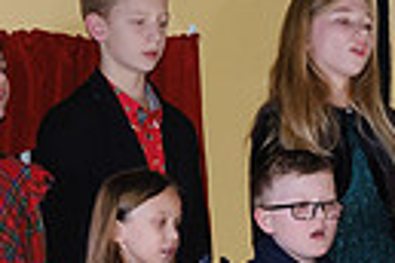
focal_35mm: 714
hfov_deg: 2.9
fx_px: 7834
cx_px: 634
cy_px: 457
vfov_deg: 1.9
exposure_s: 1/125
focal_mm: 106
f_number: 5.6
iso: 1600
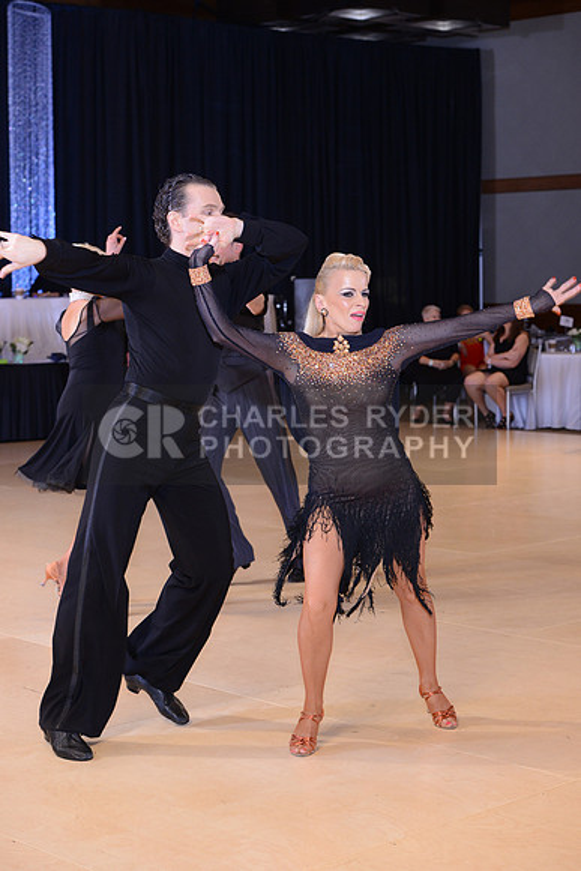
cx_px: 290
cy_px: 436
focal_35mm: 102
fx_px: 2468
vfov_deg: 20.0
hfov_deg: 13.4
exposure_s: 1/250
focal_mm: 102
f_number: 5.6
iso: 1250
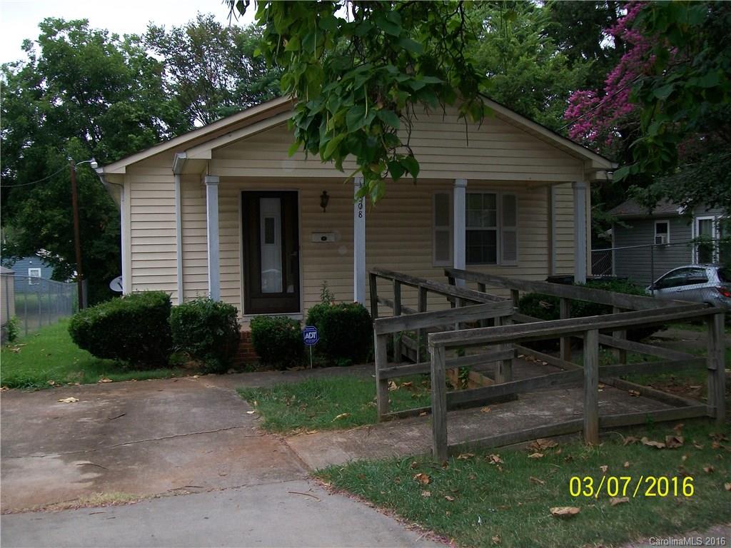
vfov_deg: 39.7
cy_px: 274
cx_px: 366
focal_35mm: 36
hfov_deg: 51.4
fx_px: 760
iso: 80
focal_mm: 6
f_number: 2.7
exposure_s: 1/200
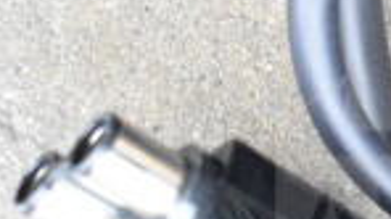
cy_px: 73
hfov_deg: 10.1
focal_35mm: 207
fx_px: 2145
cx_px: 571
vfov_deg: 5.9
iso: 1600
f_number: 6.3
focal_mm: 32
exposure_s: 1/160
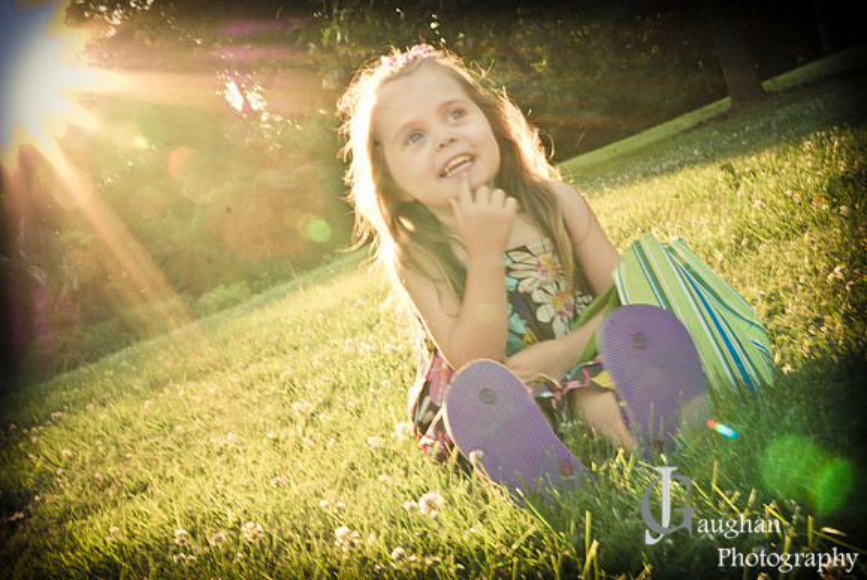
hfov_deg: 35.0
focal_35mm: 57
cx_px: 434
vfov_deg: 23.8
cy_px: 290
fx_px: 1374
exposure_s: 1/13
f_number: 22
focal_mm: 38
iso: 400
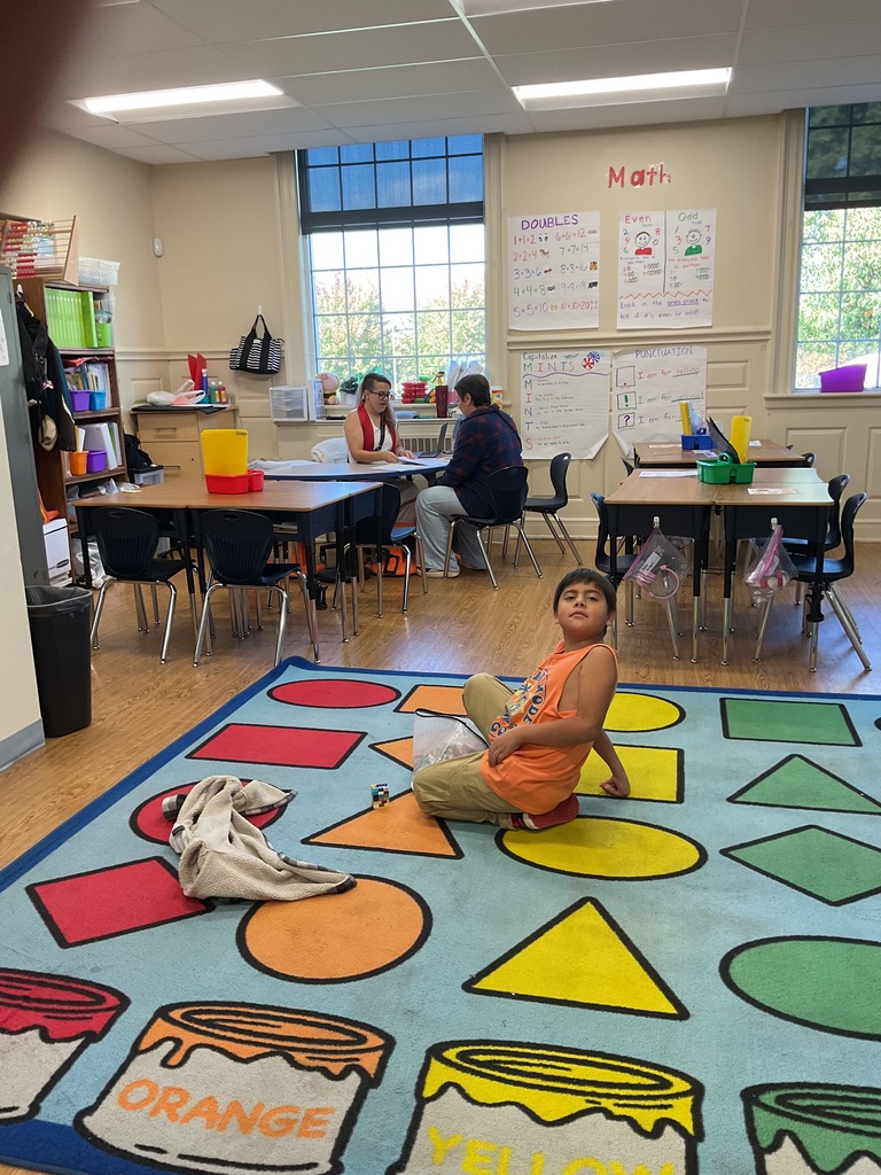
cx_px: 440
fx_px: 984
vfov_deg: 61.7
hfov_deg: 48.2
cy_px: 588
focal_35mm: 29
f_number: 1.8
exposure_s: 1/120
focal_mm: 3
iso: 64
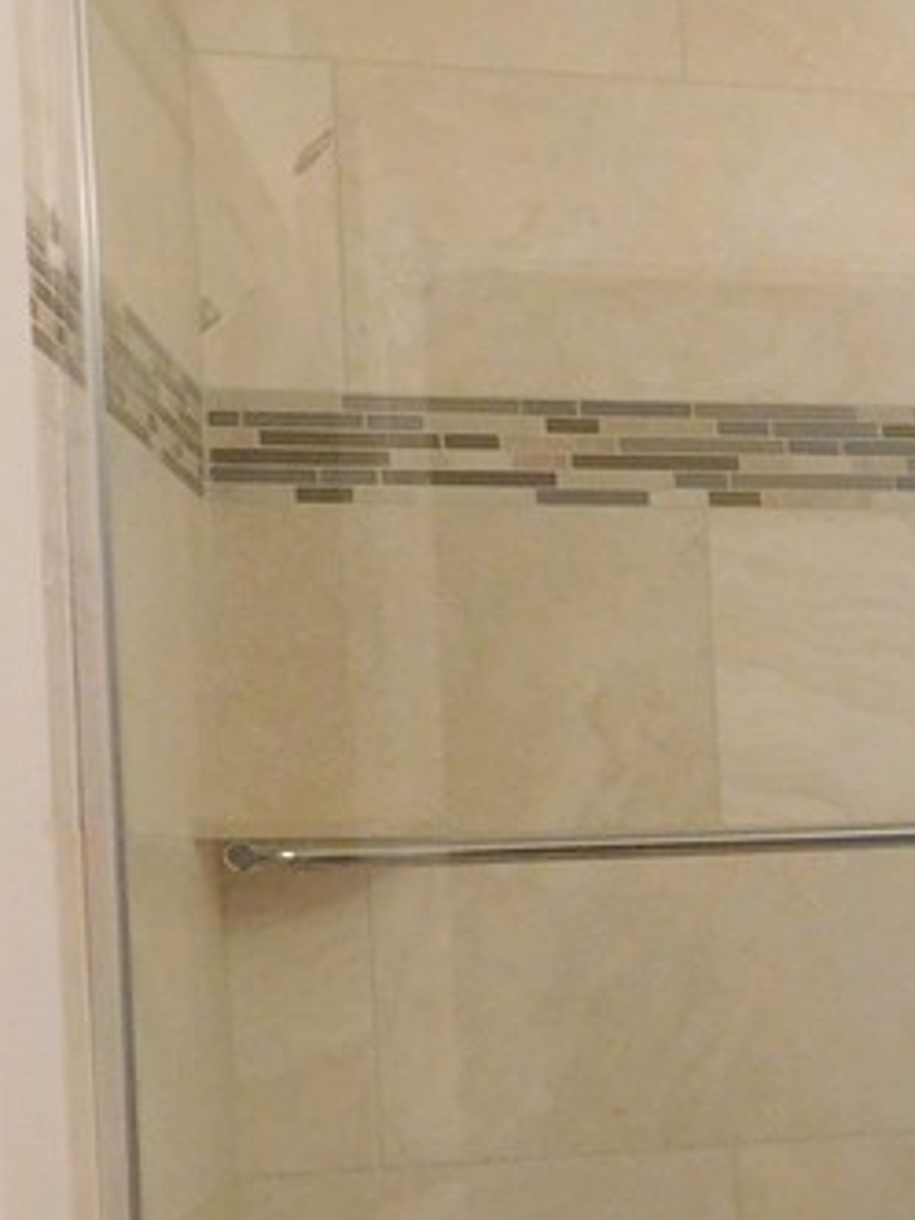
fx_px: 2714
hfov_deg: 15.6
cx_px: 1782
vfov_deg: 25.1
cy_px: 875
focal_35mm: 77
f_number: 3.4
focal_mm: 4.5
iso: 250
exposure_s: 1/30
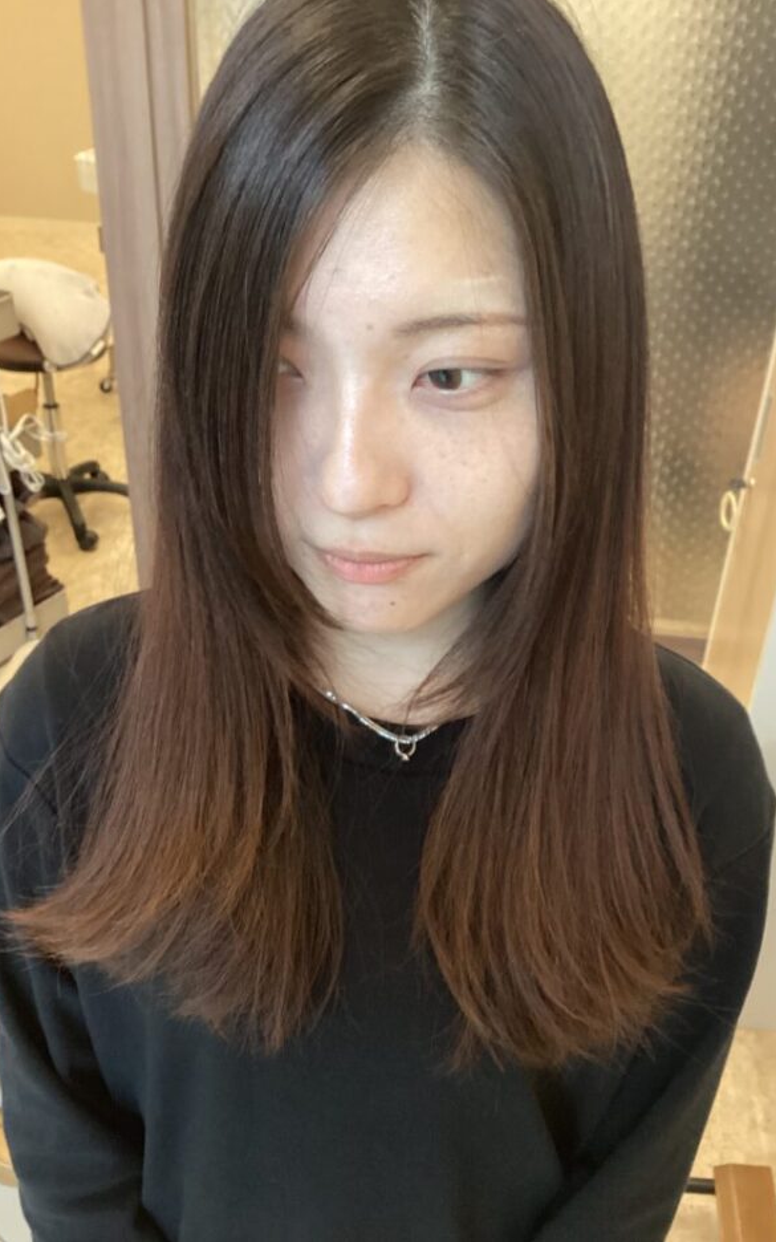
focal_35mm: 33
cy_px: 620
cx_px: 419
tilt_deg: -34.6
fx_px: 1117
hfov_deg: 38.3
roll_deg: -2.0
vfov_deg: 58.1
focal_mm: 3.3
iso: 160
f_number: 2.4
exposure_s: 1/60
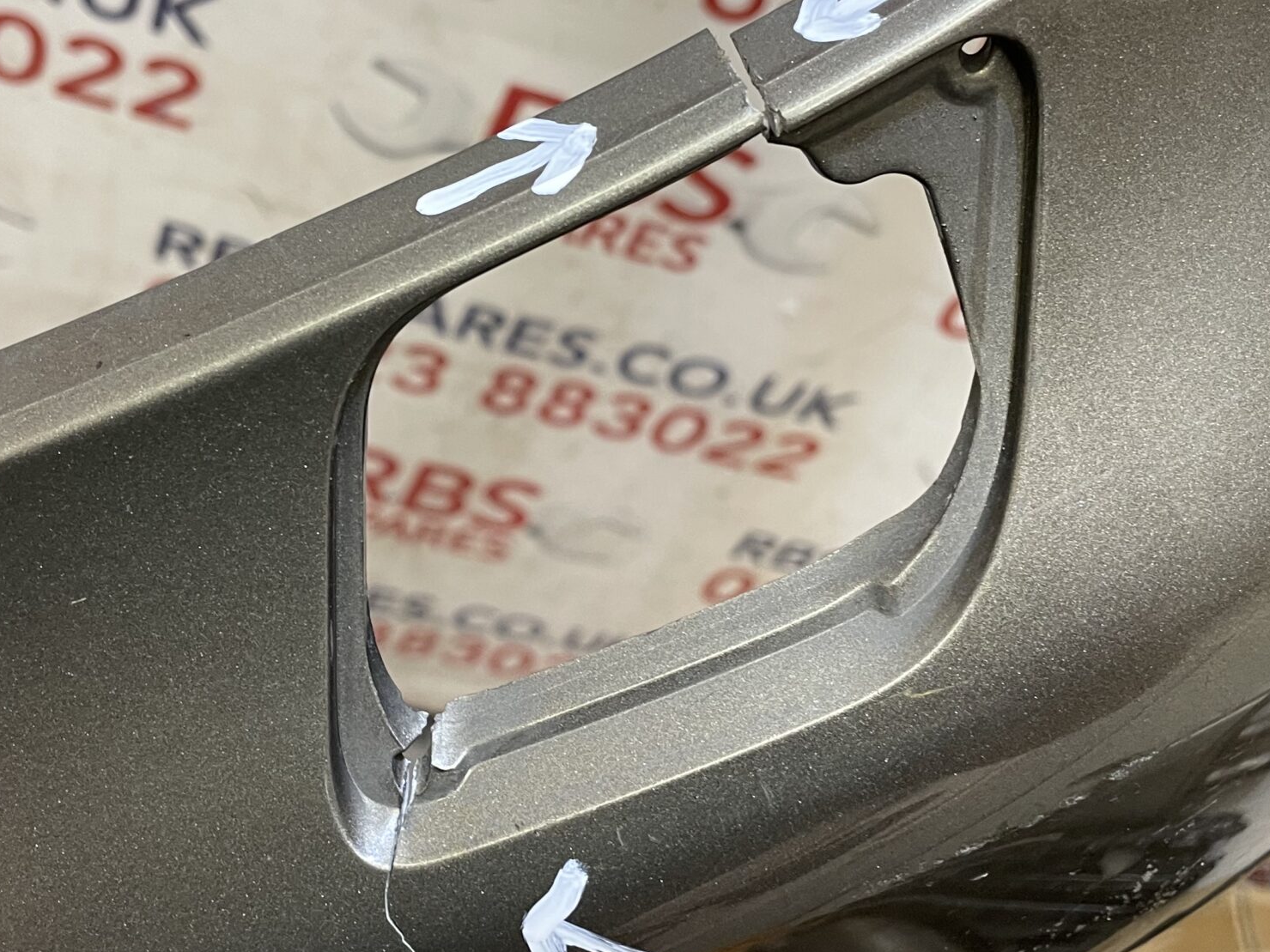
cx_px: 555
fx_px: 1651
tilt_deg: -48.8
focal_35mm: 45
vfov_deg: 32.1
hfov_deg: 42.0
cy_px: 370
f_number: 1.6
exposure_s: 1/50
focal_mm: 4.2
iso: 100
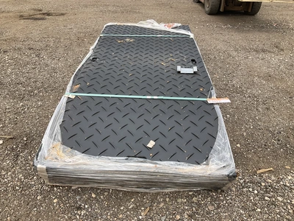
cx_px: 147
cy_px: 110
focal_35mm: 29
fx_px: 246
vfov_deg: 48.2
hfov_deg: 61.7
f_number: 1.8
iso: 25
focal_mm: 3
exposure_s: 1/1098
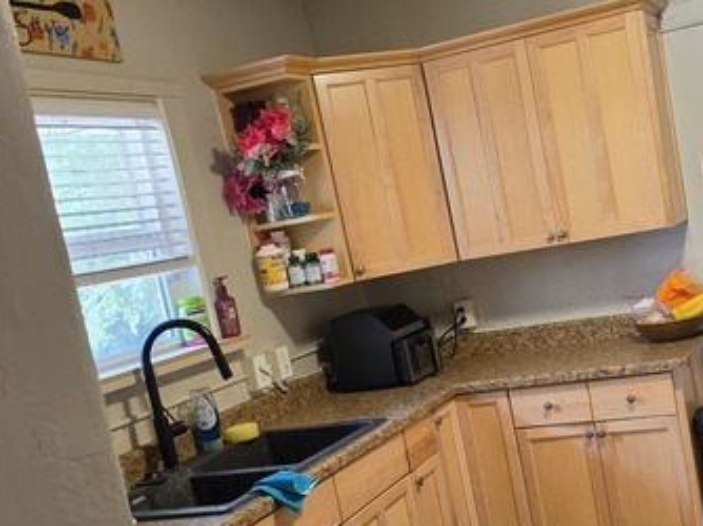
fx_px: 934
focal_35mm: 46
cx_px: 536
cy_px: 358
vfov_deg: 31.2
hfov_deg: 40.0
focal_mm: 6.5
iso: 160
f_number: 1.4
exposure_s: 1/120
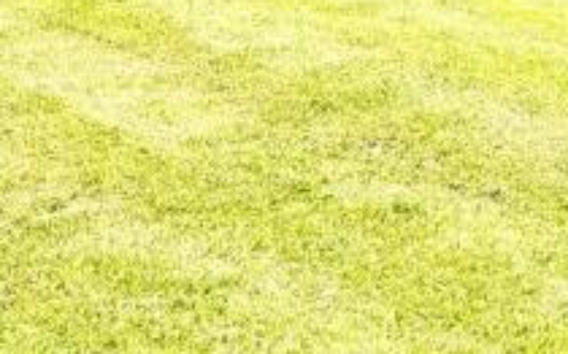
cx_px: 857
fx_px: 1918
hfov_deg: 15.5
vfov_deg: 9.5
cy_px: -465
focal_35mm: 124
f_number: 1.78
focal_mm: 6.76
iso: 100
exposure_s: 1/2053
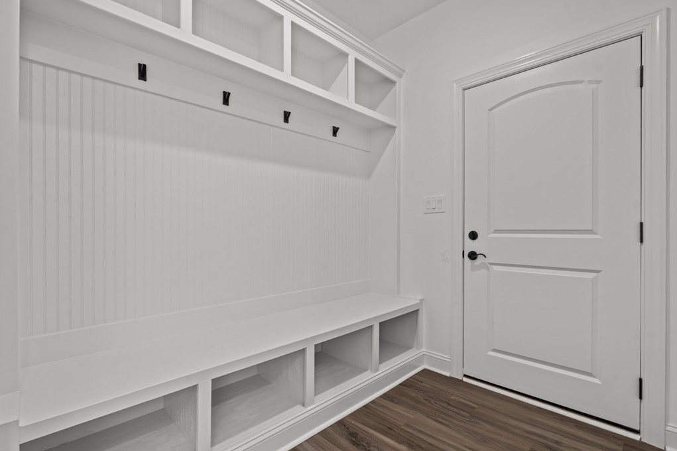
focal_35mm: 17
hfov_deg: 93.3
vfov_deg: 70.4
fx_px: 320
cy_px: 230
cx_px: 338
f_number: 8
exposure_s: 1
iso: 400
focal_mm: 16
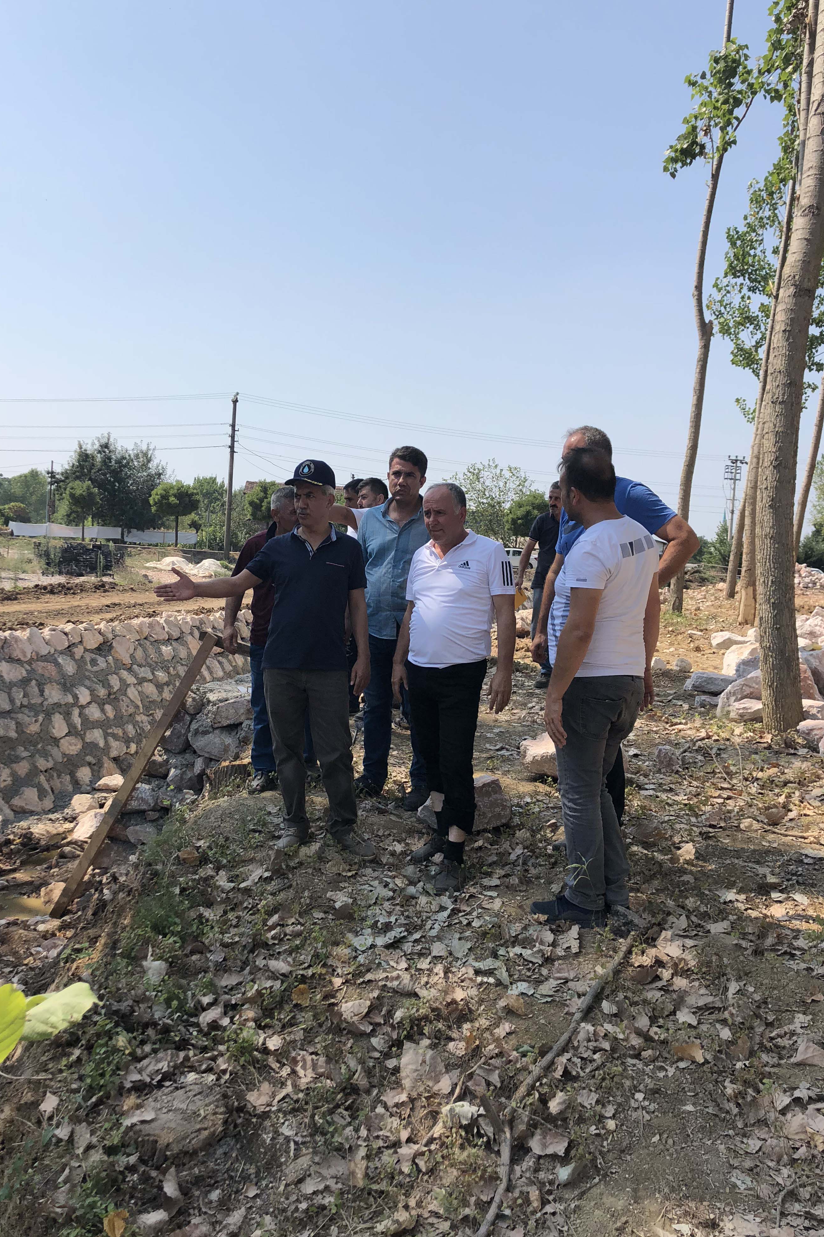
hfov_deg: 43.5
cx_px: 358
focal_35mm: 30
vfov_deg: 61.9
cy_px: 627
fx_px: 1030
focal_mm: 3.99
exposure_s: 1/2288
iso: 20
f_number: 1.8
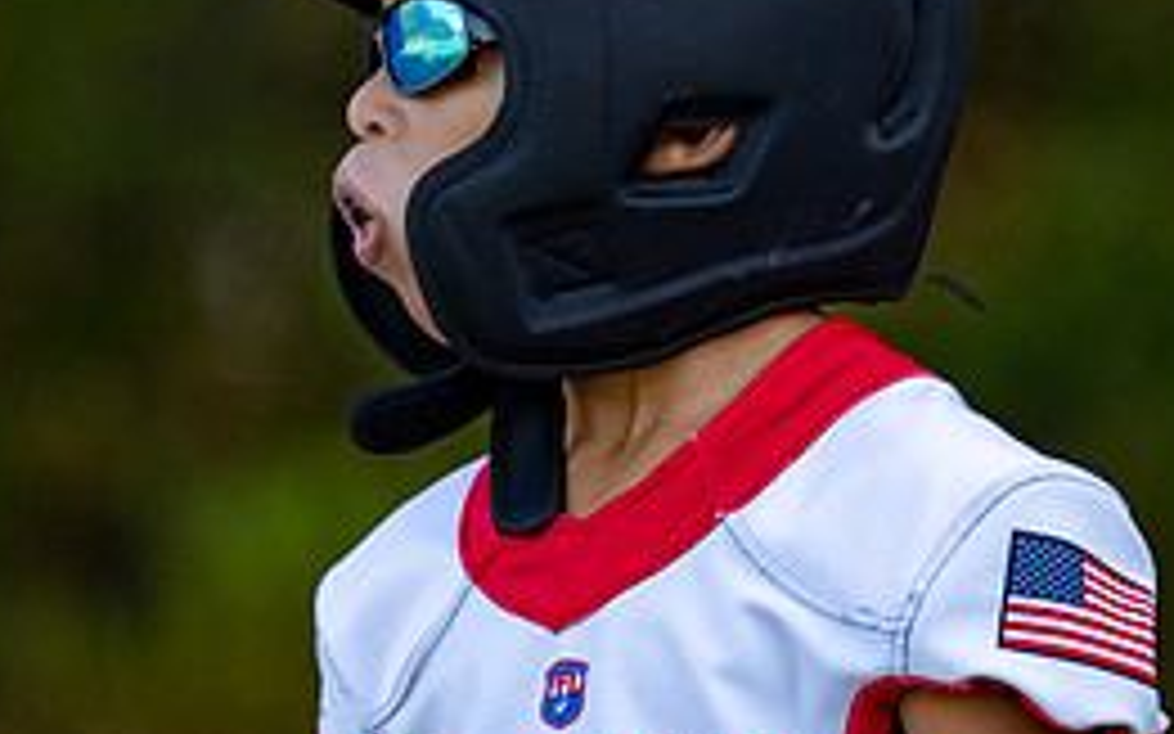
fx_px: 16410
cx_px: 632
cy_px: 444
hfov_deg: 4.1
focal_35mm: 513
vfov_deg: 2.6
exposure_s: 1/1000
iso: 200
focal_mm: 194
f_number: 2.8
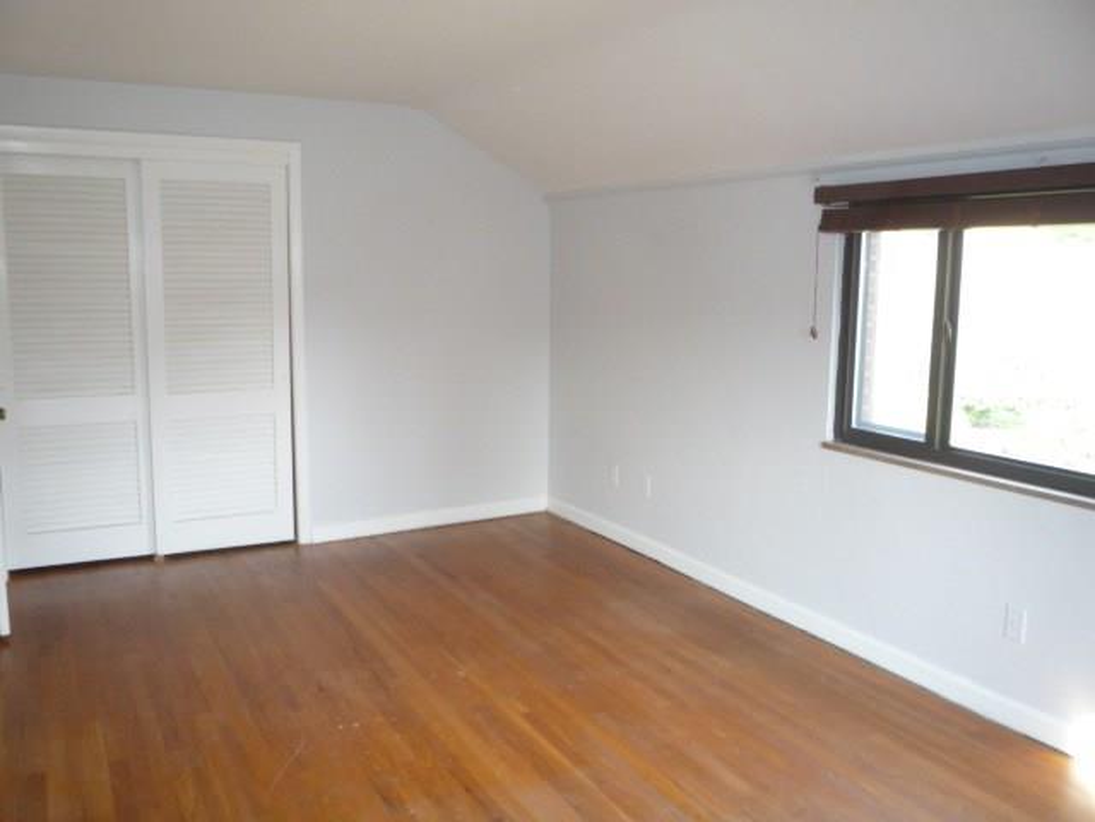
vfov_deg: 46.8
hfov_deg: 60.0
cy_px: 411
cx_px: 548
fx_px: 949
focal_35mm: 30
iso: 200
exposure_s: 1/30
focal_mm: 5.2
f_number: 3.3
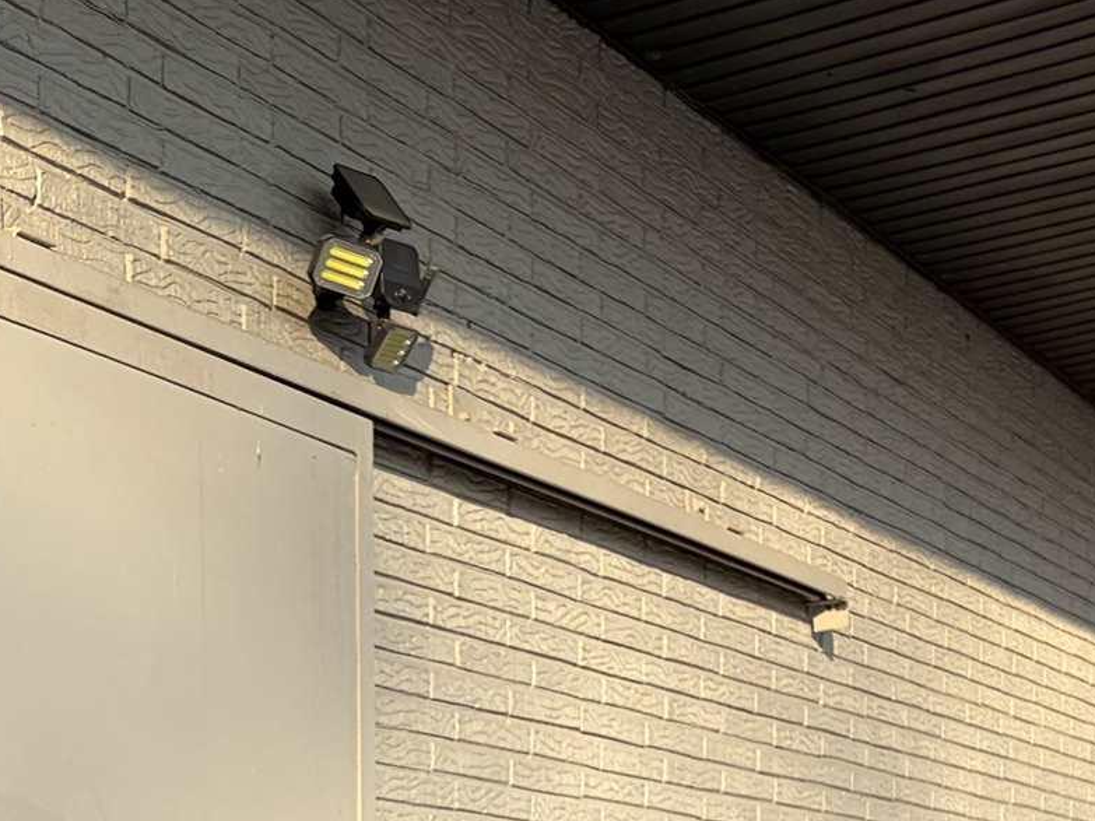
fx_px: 3226
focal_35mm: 102
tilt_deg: -1.1
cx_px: 162
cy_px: 1090
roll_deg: +0.1
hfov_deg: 19.0
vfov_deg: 13.9
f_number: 1.6
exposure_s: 1/1081
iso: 50
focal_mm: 5.96
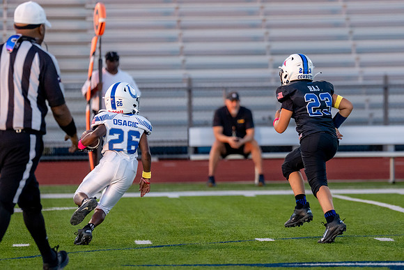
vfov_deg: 3.7
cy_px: 111
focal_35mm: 372
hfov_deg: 5.5
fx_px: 4177
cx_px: 286
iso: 1000
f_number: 2.8
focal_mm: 200
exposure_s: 1/1250
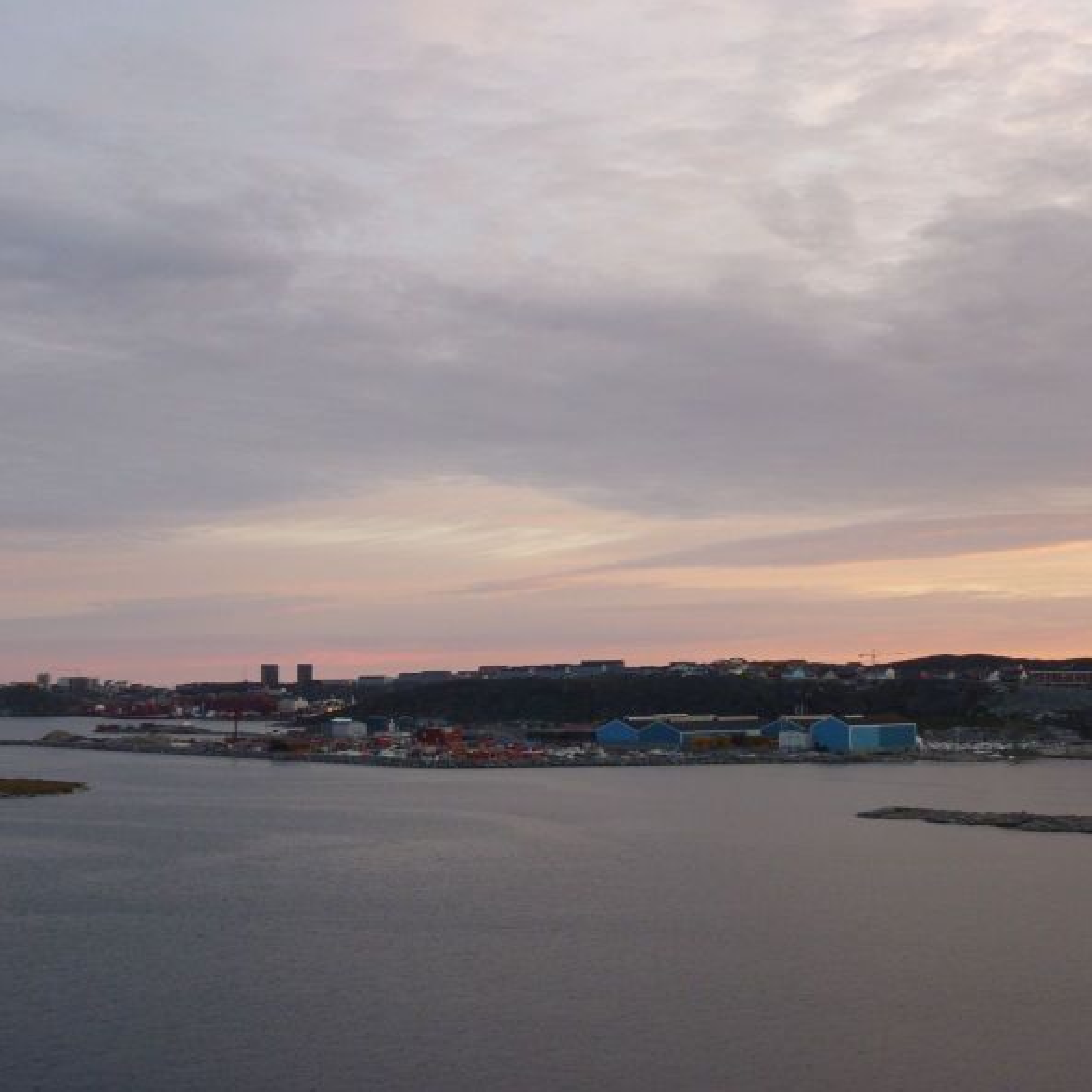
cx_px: 532
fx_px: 1713
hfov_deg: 35.4
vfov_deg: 35.4
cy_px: 552
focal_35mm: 48
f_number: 3.6
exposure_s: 1/30
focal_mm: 6.5
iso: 100
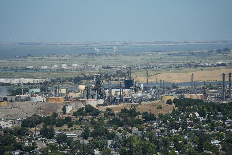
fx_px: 1121
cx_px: 116
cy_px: 78
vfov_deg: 7.9
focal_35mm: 174
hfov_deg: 11.8
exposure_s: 1/3200
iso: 500
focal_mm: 174
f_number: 6.3
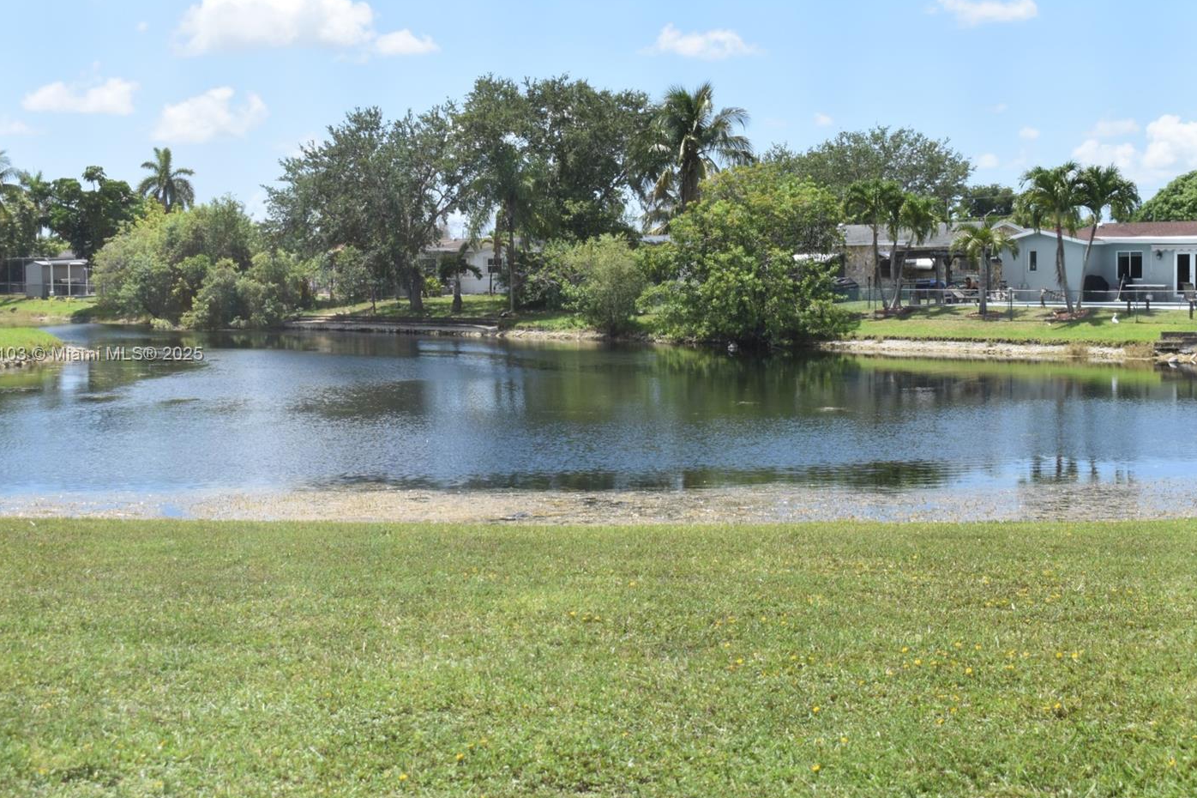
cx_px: 615
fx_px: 1828
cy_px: 355
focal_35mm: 55
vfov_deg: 24.6
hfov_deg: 36.3
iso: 140
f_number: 8
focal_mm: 32
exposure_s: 1/250
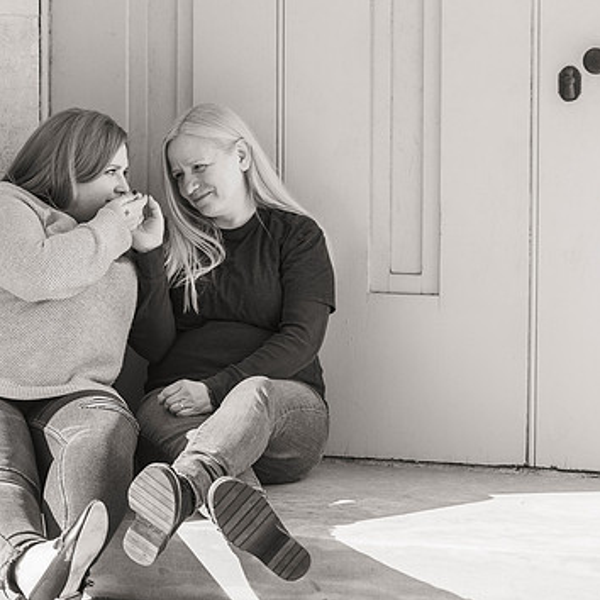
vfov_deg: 13.6
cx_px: 163
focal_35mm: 128
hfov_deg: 13.6
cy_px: 285
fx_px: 2510
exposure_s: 1/2000
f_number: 4
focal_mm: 86
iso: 400
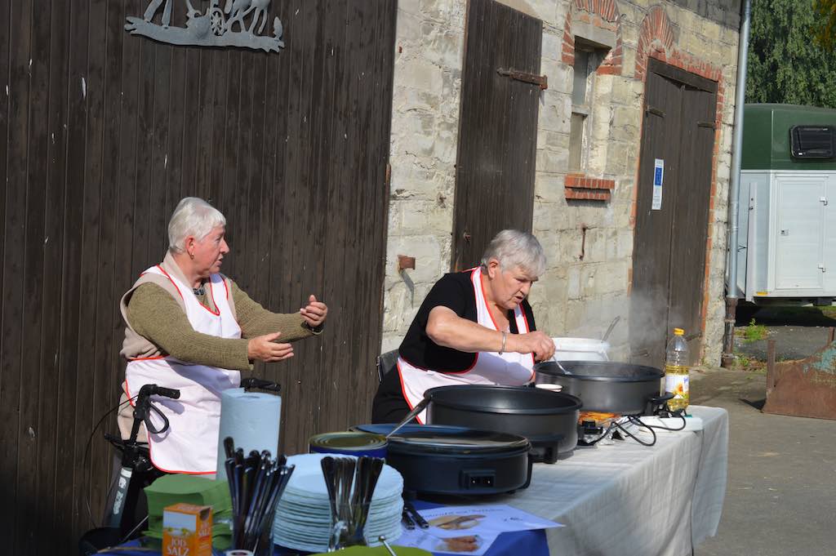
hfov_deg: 33.4
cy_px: 278
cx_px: 418
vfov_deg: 22.6
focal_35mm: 60
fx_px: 1392
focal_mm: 40
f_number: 8
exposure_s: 1/320
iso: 100
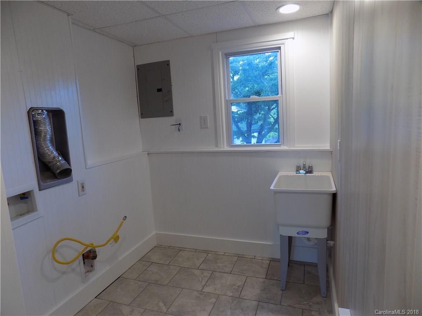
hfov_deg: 73.9
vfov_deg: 58.9
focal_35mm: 23
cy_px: 158
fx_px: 280
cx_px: 211
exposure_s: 1/30
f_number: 3.1
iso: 100
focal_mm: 4
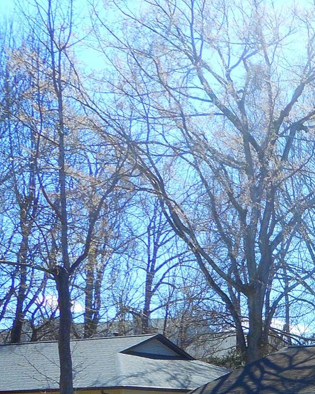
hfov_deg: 17.7
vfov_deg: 25.4
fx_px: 816
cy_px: 420
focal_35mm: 70
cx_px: 560
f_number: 3.7
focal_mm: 4.5
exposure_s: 1/320
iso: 80
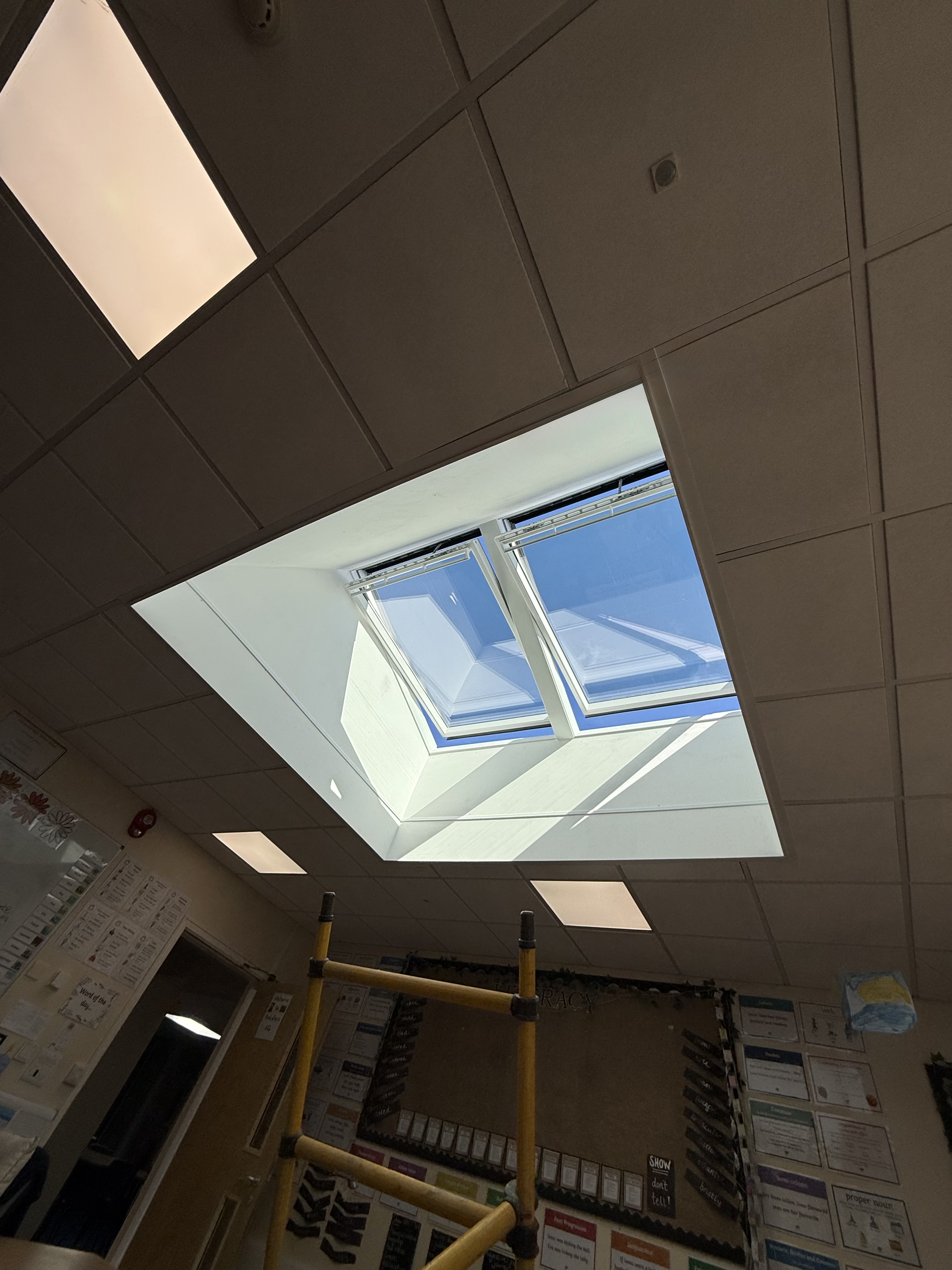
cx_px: 476
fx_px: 513
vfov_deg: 102.1
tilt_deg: +51.1
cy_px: 635
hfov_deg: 85.7
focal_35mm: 14
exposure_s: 1/1795
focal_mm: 2.22
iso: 50
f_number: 2.2
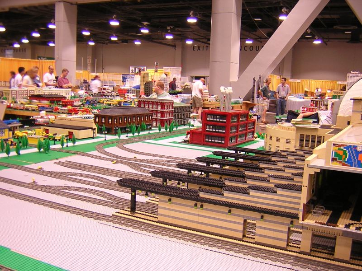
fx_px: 376
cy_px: 136
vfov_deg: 39.7
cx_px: 181
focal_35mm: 36
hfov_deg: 51.4
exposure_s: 1/4.9
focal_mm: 4.7
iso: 100
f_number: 2.6
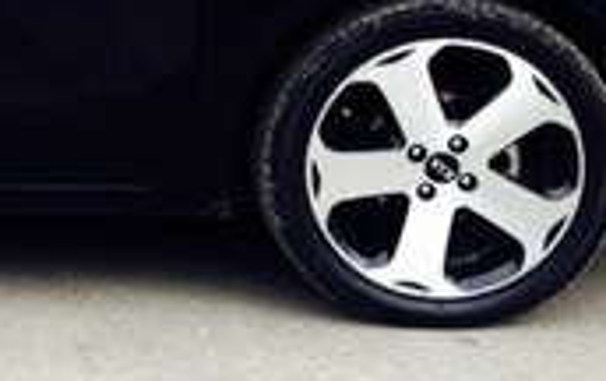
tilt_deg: -8.1
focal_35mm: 134
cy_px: -97
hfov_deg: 14.5
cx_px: -310
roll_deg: +0.7
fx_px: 2216
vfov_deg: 9.7
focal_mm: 4.12
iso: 50
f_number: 2.4
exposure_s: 1/60
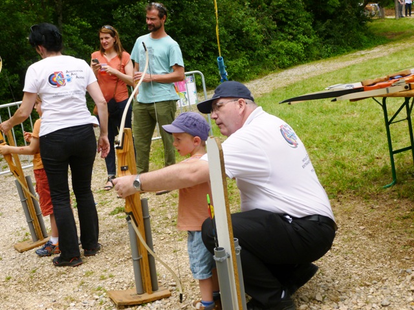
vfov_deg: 26.6
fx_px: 658
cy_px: 155
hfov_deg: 34.9
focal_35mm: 55
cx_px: 207
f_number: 4.2
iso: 100
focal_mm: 9.9
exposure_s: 1/400
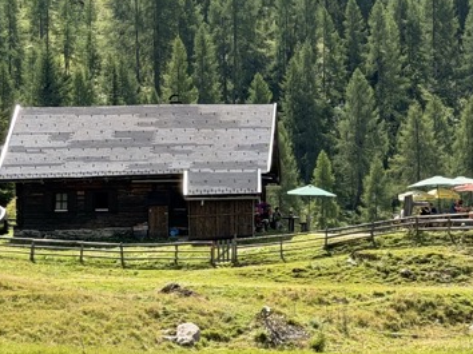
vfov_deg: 10.6
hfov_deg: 14.1
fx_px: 1898
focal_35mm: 139
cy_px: 110
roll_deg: +0.7
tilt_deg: +2.6
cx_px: 401
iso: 64
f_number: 1.78
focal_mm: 6.76
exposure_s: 1/2088
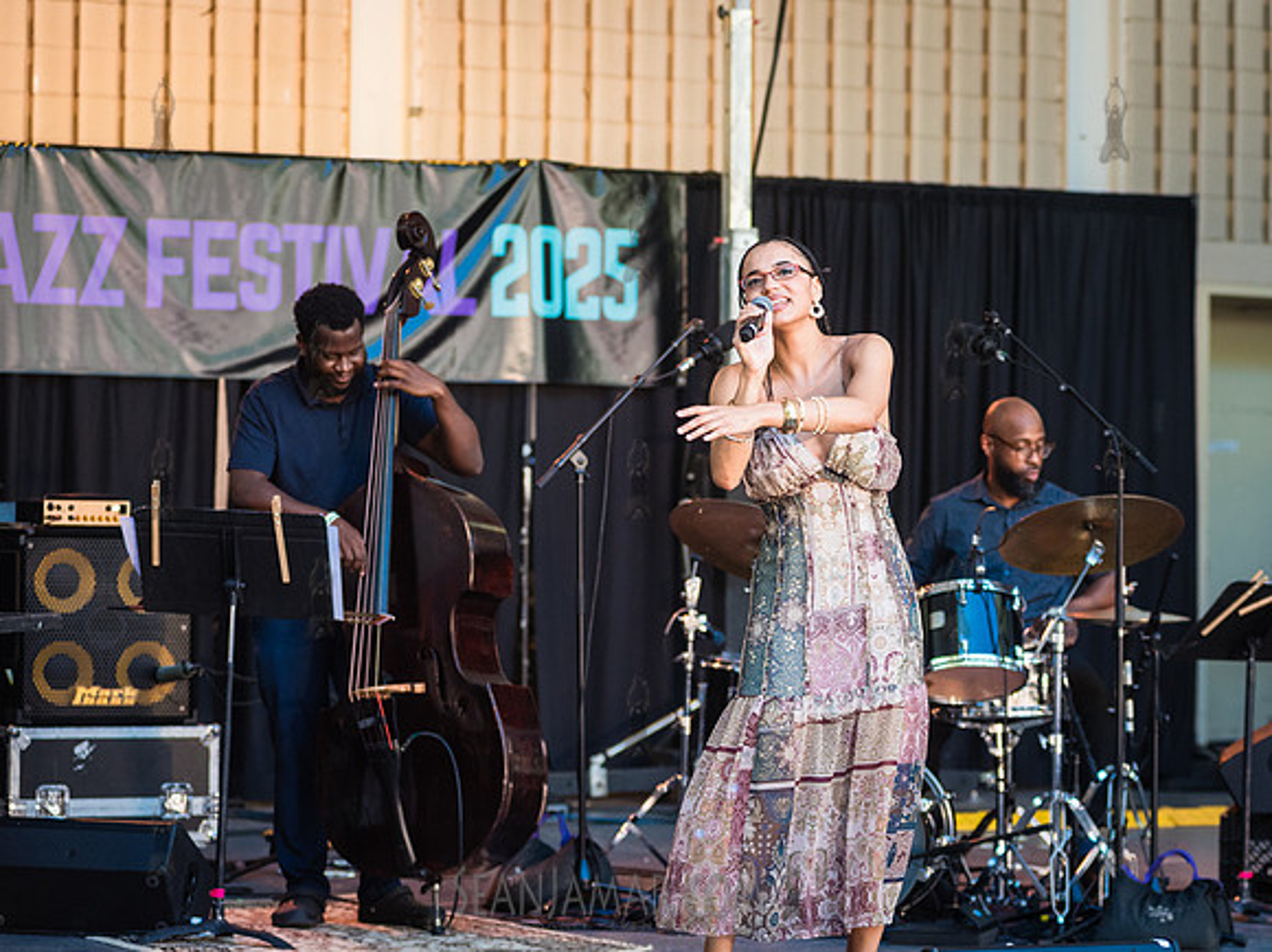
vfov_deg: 11.3
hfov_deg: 15.1
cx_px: 763
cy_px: 450
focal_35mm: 131
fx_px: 4797
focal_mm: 112
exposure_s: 1/500
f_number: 4
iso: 1600
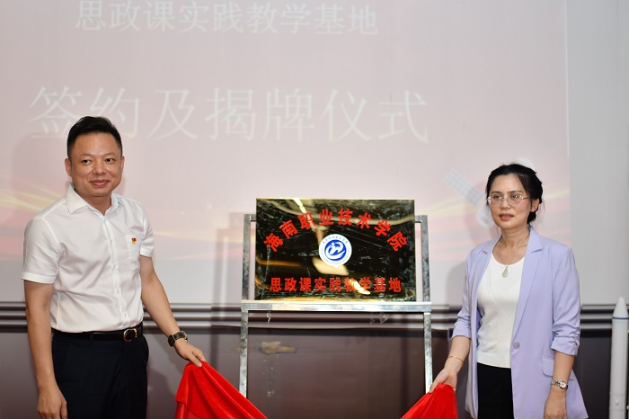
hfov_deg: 37.9
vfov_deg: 25.7
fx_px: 917
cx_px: 314
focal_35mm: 52
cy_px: 210
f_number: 1.4
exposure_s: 1/125
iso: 160
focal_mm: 35
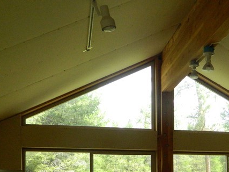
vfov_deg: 22.7
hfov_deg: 31.2
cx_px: 190
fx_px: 397
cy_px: 198
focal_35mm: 60
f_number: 3.1
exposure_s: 1/250
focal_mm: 4.5
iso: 280
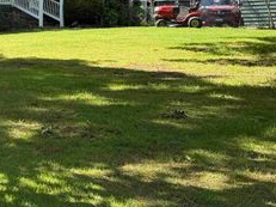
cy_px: 8
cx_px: -11
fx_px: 829
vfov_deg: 14.0
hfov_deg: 18.3
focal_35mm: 104
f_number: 1.78
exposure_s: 1/1167
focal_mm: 6.76
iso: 100
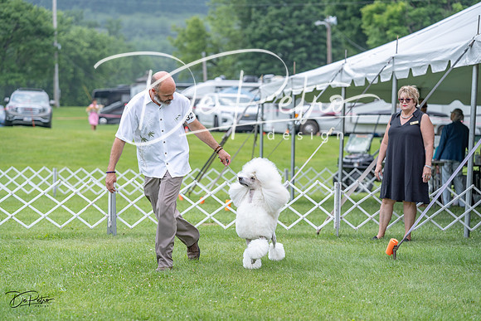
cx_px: 240
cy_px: 160
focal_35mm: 108
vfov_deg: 12.7
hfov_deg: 18.9
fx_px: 1443
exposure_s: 1/640
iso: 100
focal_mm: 108
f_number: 3.5
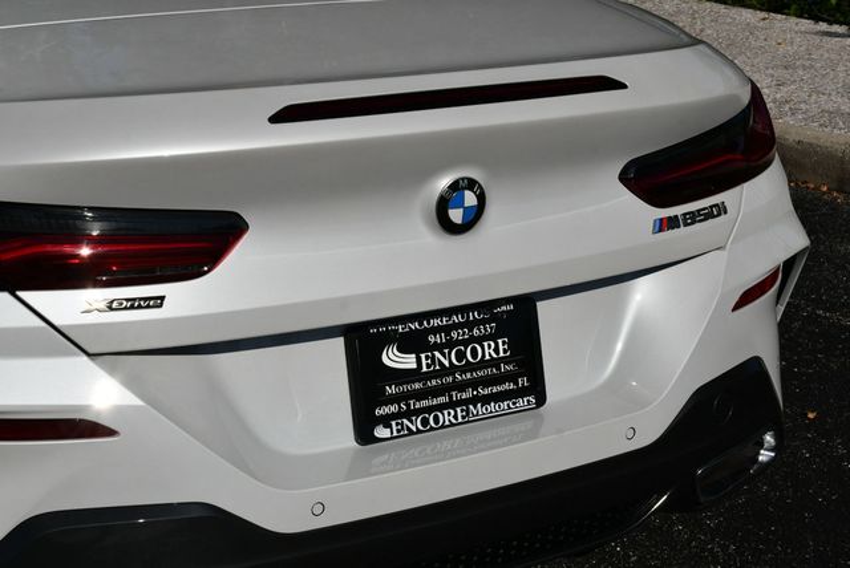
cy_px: 284
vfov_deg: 19.0
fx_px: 1702
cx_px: 425
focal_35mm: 72
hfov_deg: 28.0
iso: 100
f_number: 11
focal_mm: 36
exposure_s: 1/500
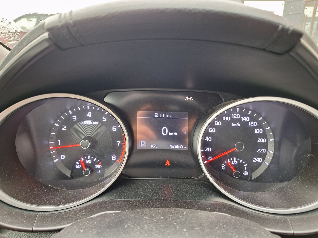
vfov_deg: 58.9
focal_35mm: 23
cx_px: 159
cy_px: 119
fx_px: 211
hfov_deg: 73.9
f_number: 1.8
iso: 320
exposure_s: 1/33
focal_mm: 5.54
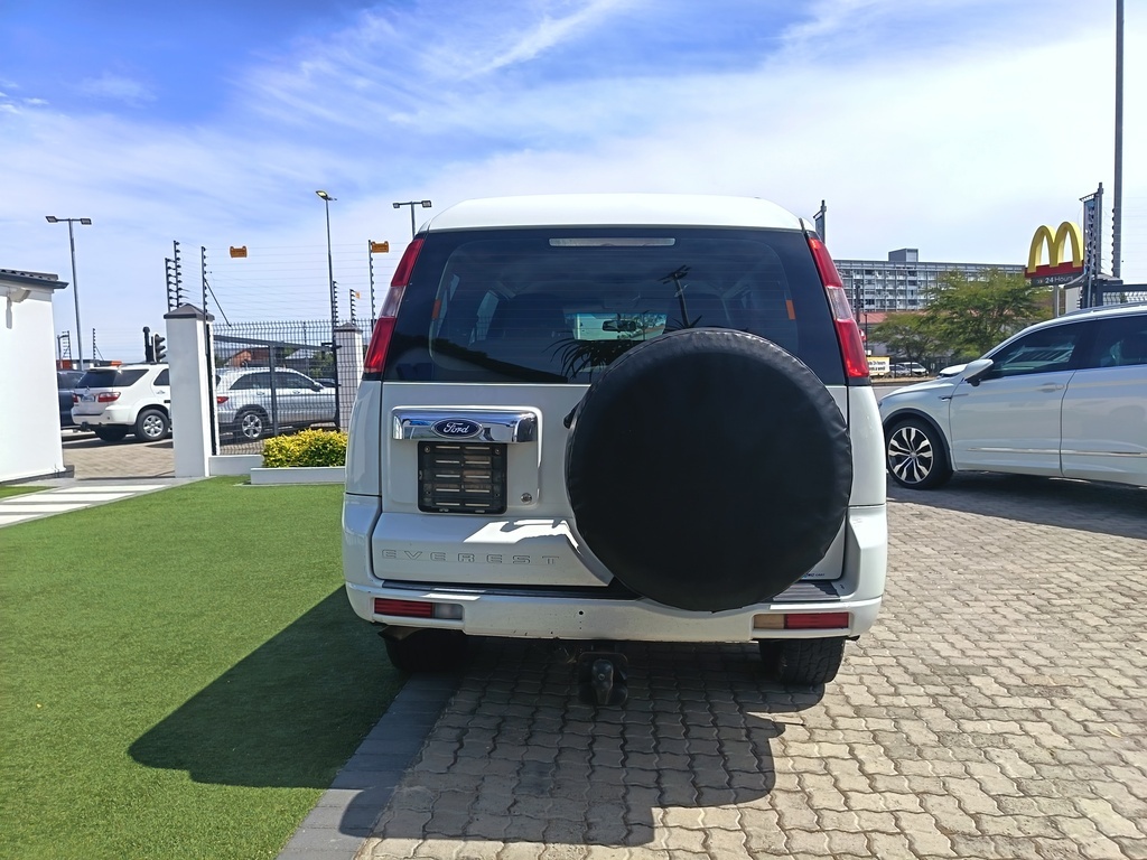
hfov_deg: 71.6
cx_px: 574
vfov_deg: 56.8
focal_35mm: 24
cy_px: 430
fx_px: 795
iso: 100
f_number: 1.75
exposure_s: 1/1013
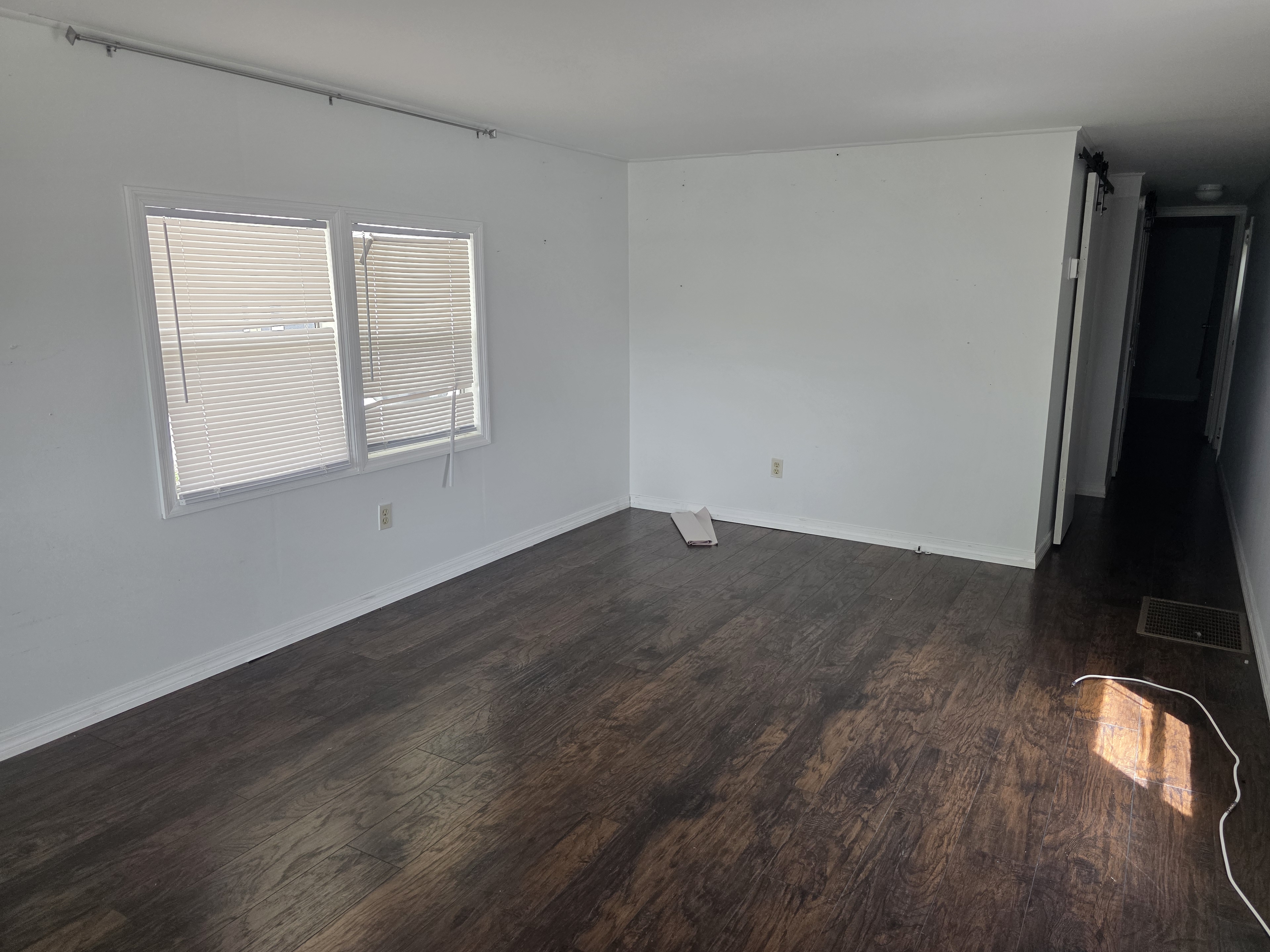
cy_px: 476
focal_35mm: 24
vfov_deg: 56.8
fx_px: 881
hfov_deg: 71.6
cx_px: 662
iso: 125
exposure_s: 1/180
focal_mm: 6.3
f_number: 1.7
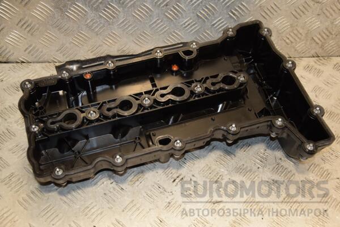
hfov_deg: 43.6
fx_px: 425
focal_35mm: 45
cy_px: 114
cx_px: 170
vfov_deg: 29.9
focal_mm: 30
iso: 800
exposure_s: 1/160
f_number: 5
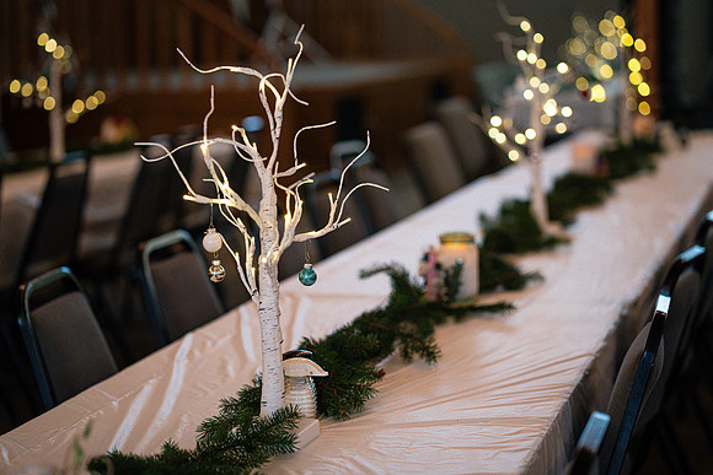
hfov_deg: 23.9
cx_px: 356
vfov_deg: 16.1
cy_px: 238
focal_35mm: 85
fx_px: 1684
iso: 800
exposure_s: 1/200
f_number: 2.8
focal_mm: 85
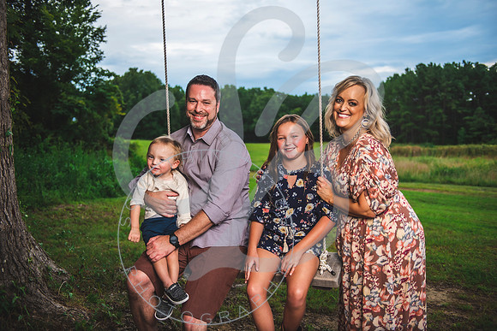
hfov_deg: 54.4
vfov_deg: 37.9
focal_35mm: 35
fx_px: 483
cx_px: 248
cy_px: 166
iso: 100
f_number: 2.8
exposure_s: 1/250
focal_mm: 35
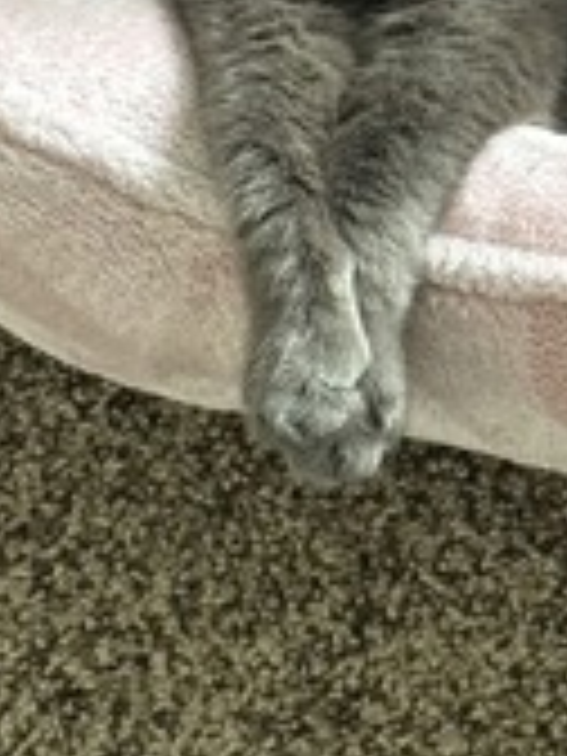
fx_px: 2839
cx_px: 650
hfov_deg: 11.2
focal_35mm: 130
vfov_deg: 14.8
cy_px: -50
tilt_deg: -56.3
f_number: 1.6
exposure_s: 1/38
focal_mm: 5.96
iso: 320
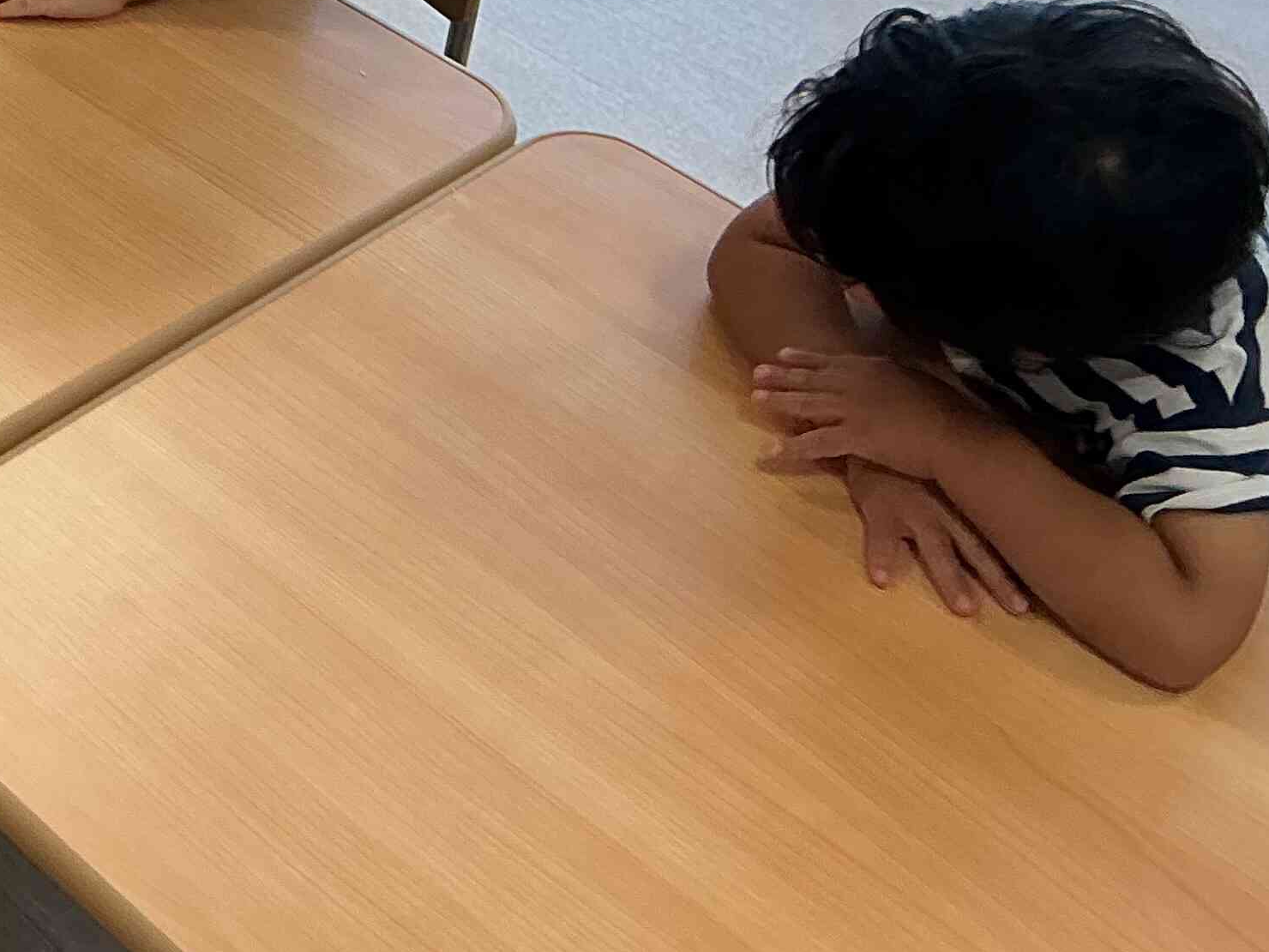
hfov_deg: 22.2
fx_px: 2896
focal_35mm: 79
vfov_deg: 17.9
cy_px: -143
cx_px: -367
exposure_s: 1/120
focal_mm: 3
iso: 25
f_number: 1.8
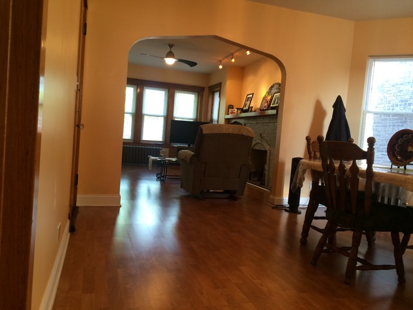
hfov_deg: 61.7
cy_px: 155
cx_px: 206
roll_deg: -4.1
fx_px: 346
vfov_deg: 48.2
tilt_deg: -3.3
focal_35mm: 29
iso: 100
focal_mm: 4.15
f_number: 2.2
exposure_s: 1/30
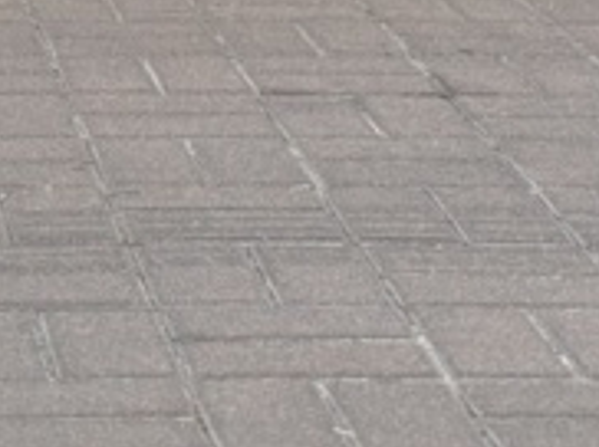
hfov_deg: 9.6
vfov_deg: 7.0
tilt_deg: -3.1
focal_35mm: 203
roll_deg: -0.3
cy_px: -496
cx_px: -112
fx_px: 3508
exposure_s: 1/1238
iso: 64
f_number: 1.78
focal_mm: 6.76
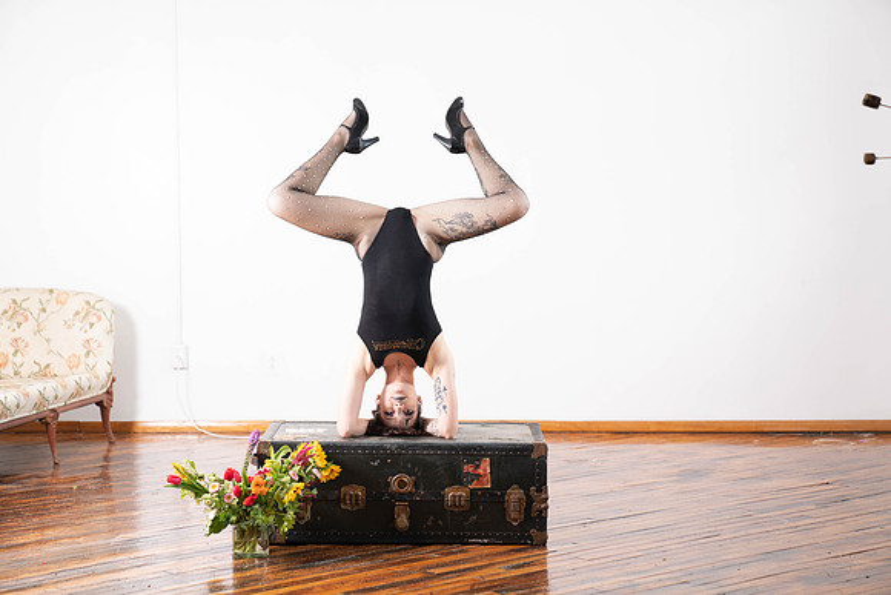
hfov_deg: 28.8
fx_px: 1733
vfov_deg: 19.5
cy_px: 298
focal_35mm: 70
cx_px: 446
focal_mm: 70
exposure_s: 1/160
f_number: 2.8
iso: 320
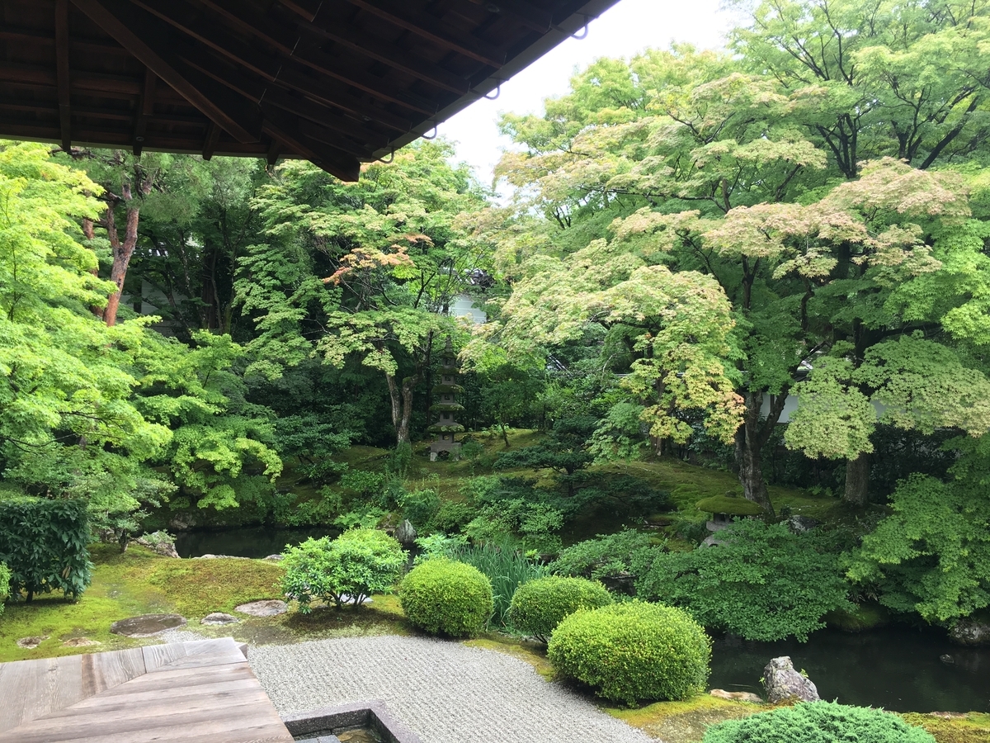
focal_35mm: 29
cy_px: 372
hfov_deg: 61.7
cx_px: 495
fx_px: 829
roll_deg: -0.3
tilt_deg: +2.3
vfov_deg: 48.2
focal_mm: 4.15
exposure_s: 1/60
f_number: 2.2
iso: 25
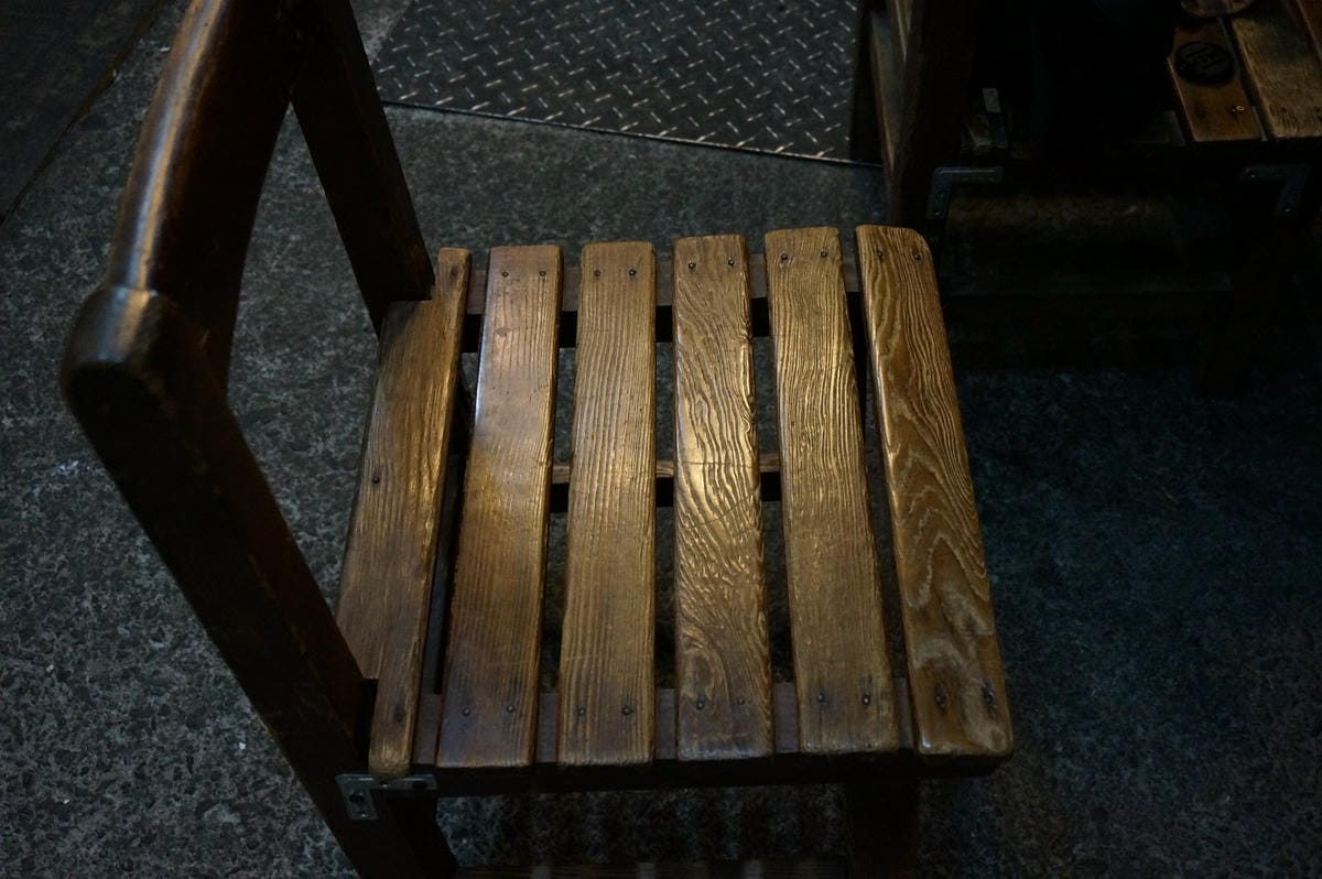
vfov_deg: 34.2
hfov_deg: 49.6
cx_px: 661
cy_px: 440
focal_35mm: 39
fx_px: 1431
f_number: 4.5
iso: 3200
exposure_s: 1/100
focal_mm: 26
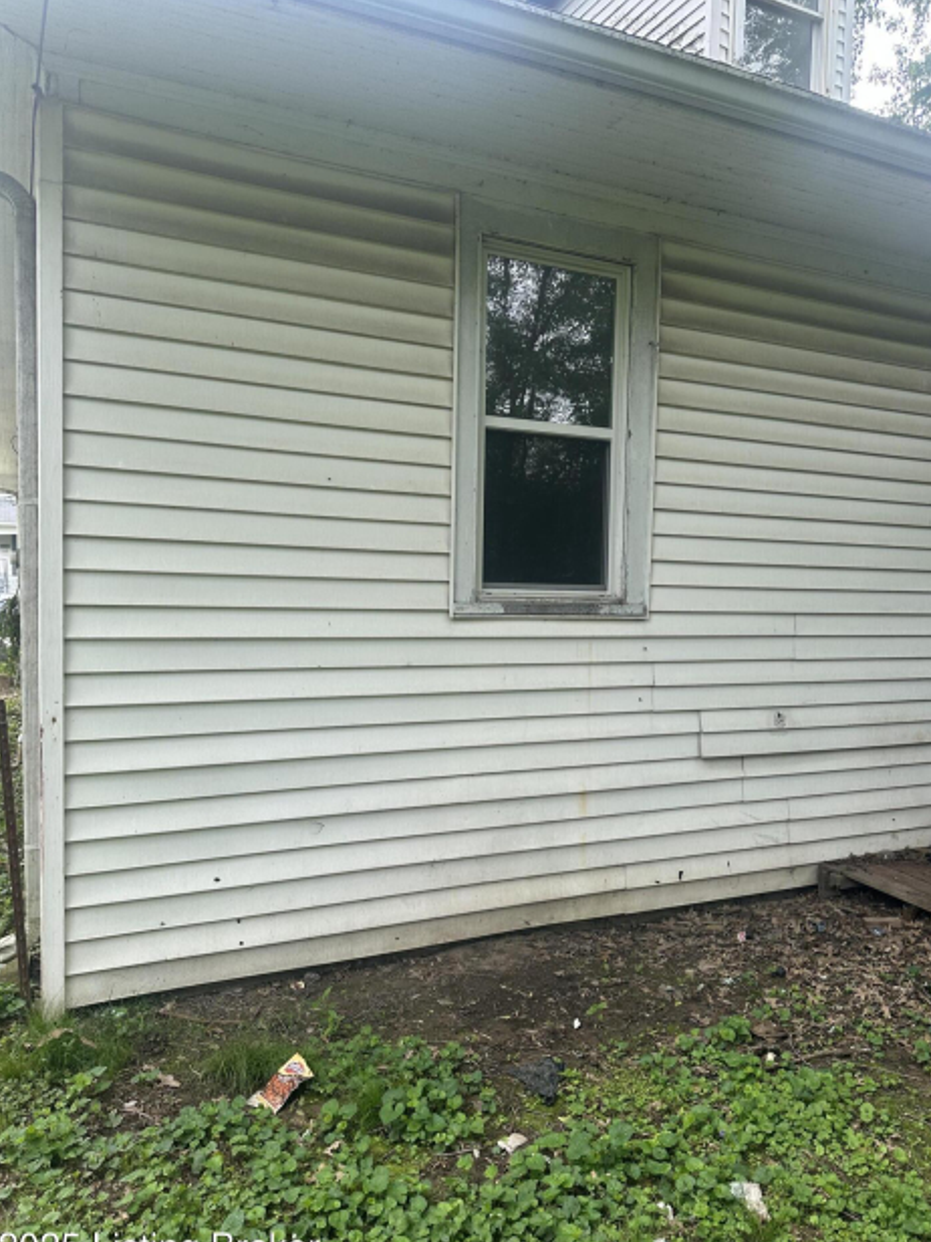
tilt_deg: -2.0
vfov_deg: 67.3
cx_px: 470
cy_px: 636
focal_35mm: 26
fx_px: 932
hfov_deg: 53.1
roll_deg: -2.9
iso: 80
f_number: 1.78
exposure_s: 1/558
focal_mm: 6.86
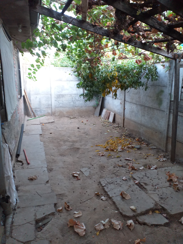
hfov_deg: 53.1
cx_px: 92
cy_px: 122
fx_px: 183
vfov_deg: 67.3
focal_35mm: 26
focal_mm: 3.6
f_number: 1.9
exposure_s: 1/33
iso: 160
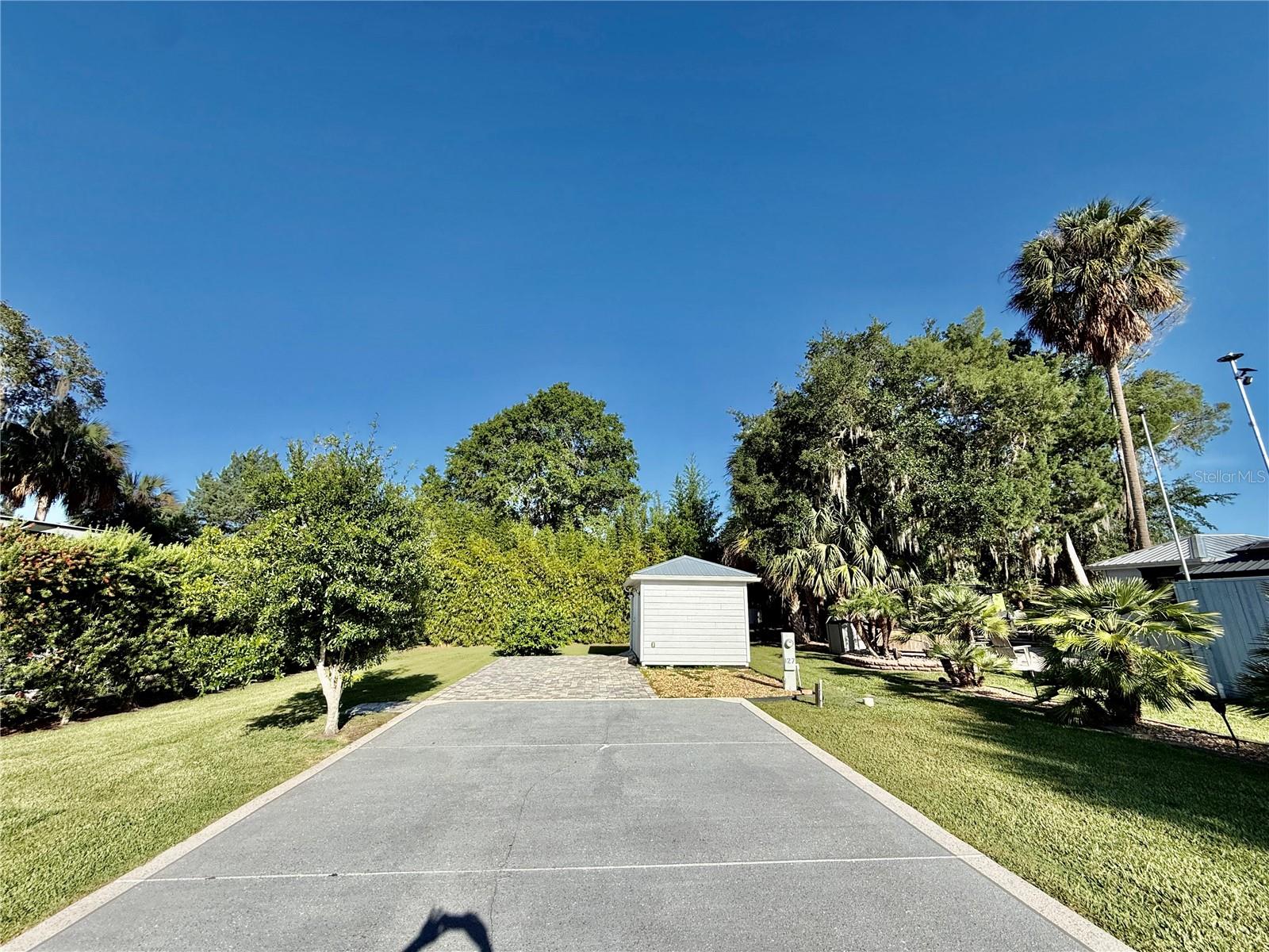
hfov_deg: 102.1
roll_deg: +0.7
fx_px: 513
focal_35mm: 14
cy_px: 476
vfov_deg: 85.7
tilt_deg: +14.5
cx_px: 634
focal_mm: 2.22
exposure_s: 1/1613
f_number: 2.2
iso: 50
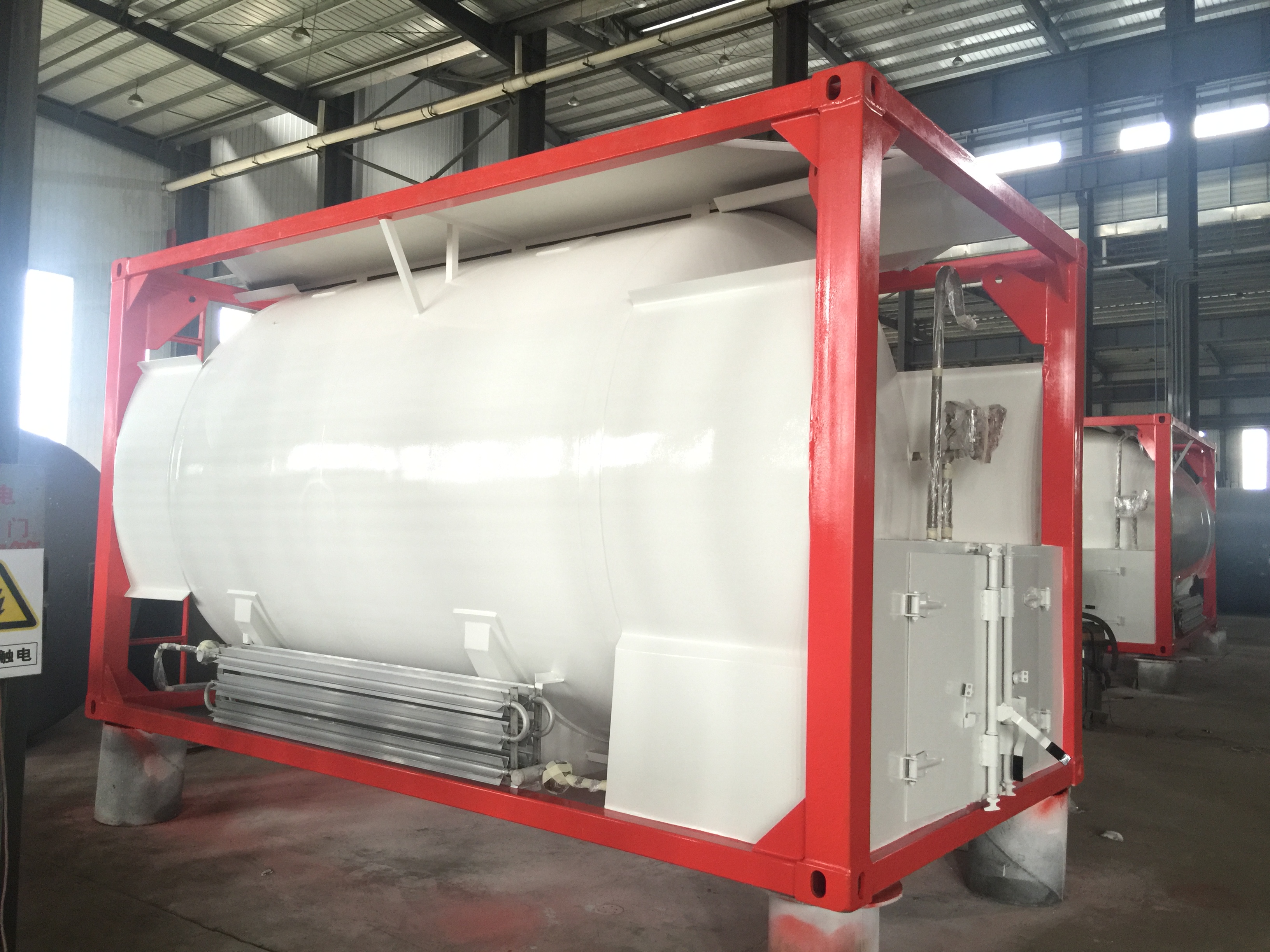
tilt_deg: +2.4
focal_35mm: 29
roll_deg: -2.1
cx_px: 635
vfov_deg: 48.2
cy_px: 476
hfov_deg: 61.7
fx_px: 1064
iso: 100
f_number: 2.2
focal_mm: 4.15
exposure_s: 1/10
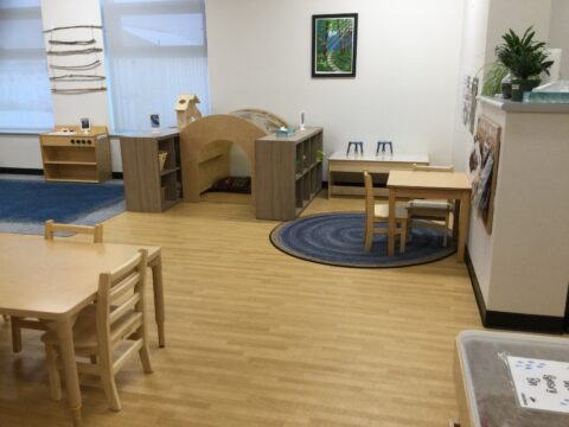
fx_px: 510
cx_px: 284
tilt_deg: -15.8
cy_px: 214
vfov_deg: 45.4
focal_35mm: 31
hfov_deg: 58.4
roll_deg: +1.1
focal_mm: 3.3
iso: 64
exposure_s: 1/30
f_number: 2.4
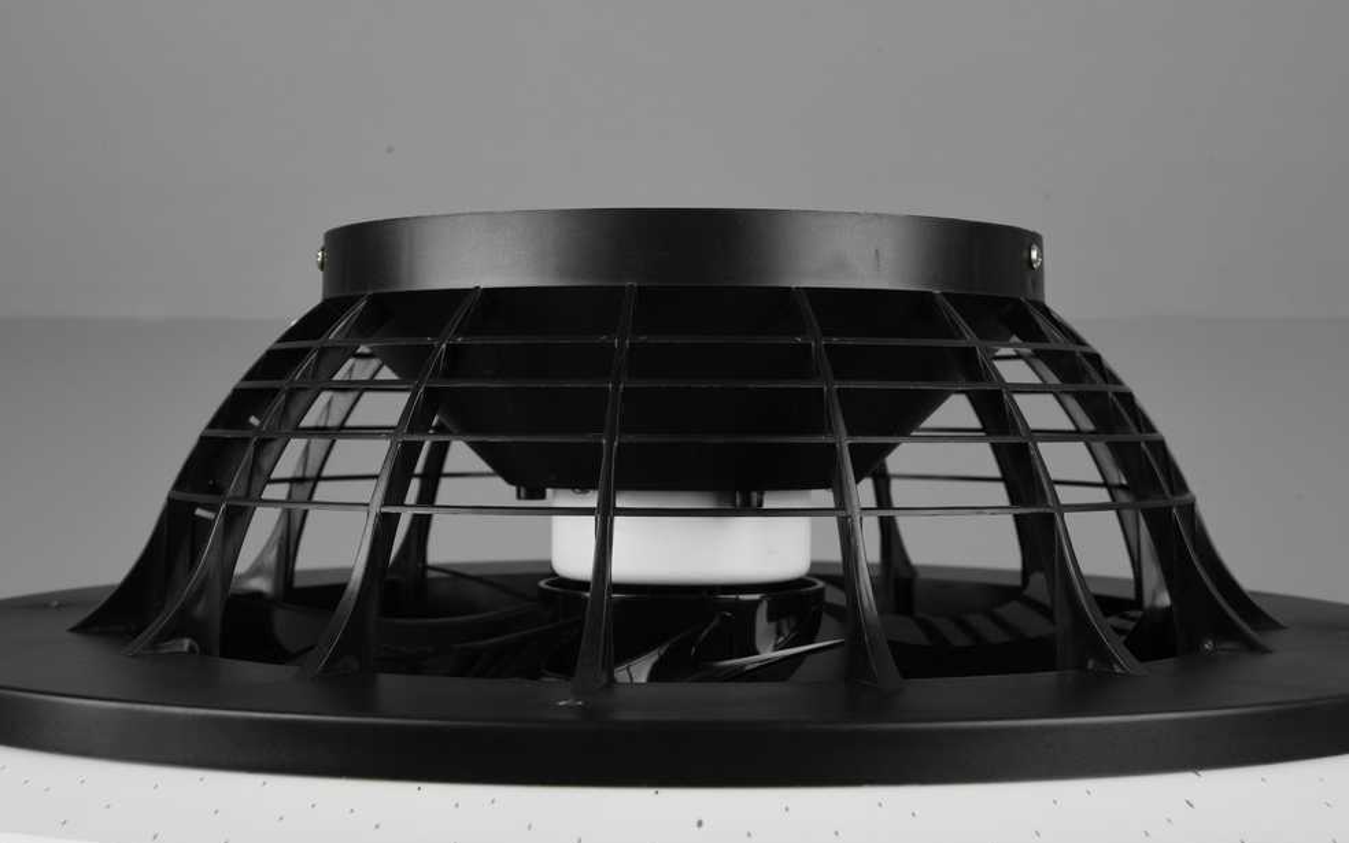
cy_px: 400
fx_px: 2096
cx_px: 674
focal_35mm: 57
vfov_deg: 22.7
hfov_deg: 35.7
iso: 100
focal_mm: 55
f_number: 13
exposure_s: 1/8
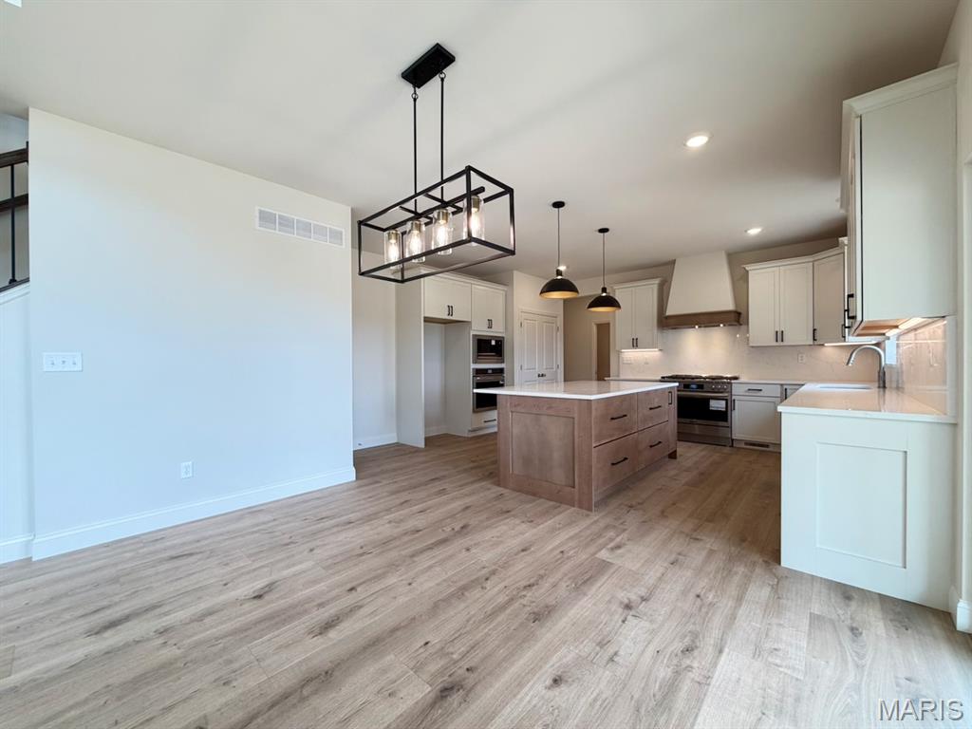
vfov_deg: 85.7
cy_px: 364
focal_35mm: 14
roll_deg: +0.8
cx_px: 486
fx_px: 393
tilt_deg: -1.2
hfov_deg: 102.1
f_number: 2.2
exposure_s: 1/120
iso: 160
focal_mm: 2.22
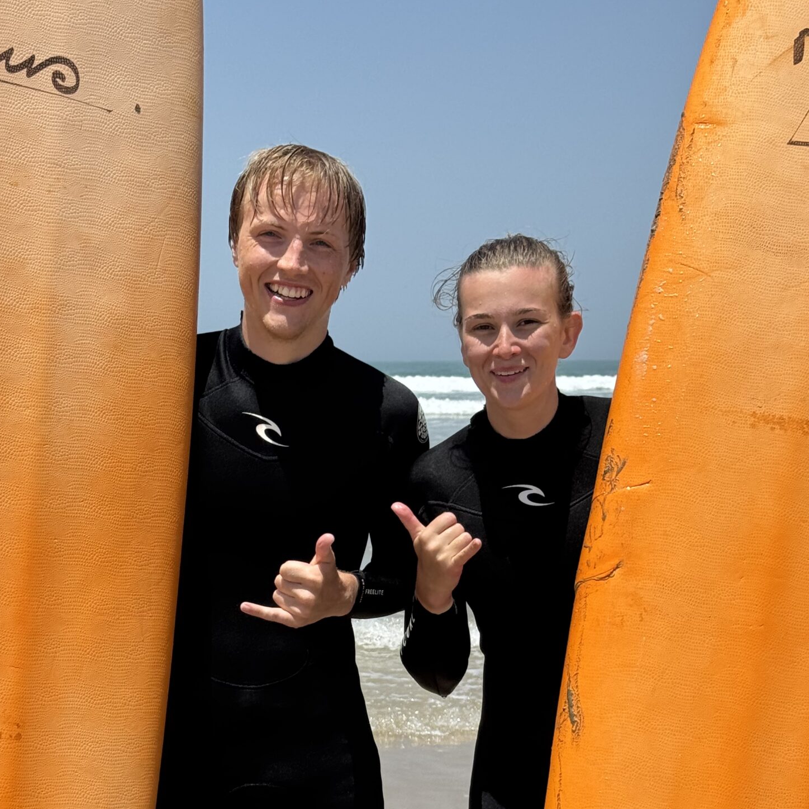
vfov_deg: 22.7
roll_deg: -0.7
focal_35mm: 75
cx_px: 372
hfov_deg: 23.1
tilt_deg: -8.0
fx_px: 1983
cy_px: 678
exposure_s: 1/5848
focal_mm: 6.76
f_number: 1.78
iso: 64
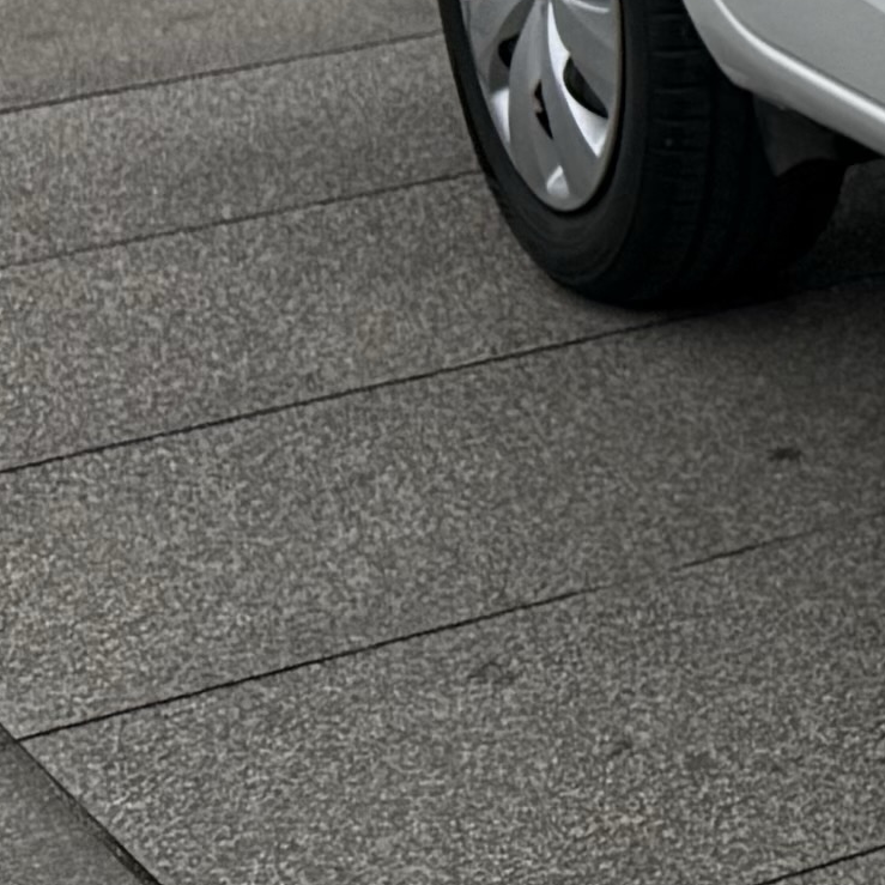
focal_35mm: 164
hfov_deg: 8.5
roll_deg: +2.8
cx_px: 2818
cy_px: -460
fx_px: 4744
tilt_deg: -6.8
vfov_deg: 10.3
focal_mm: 6.76
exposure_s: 1/3425
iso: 80
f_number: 1.78
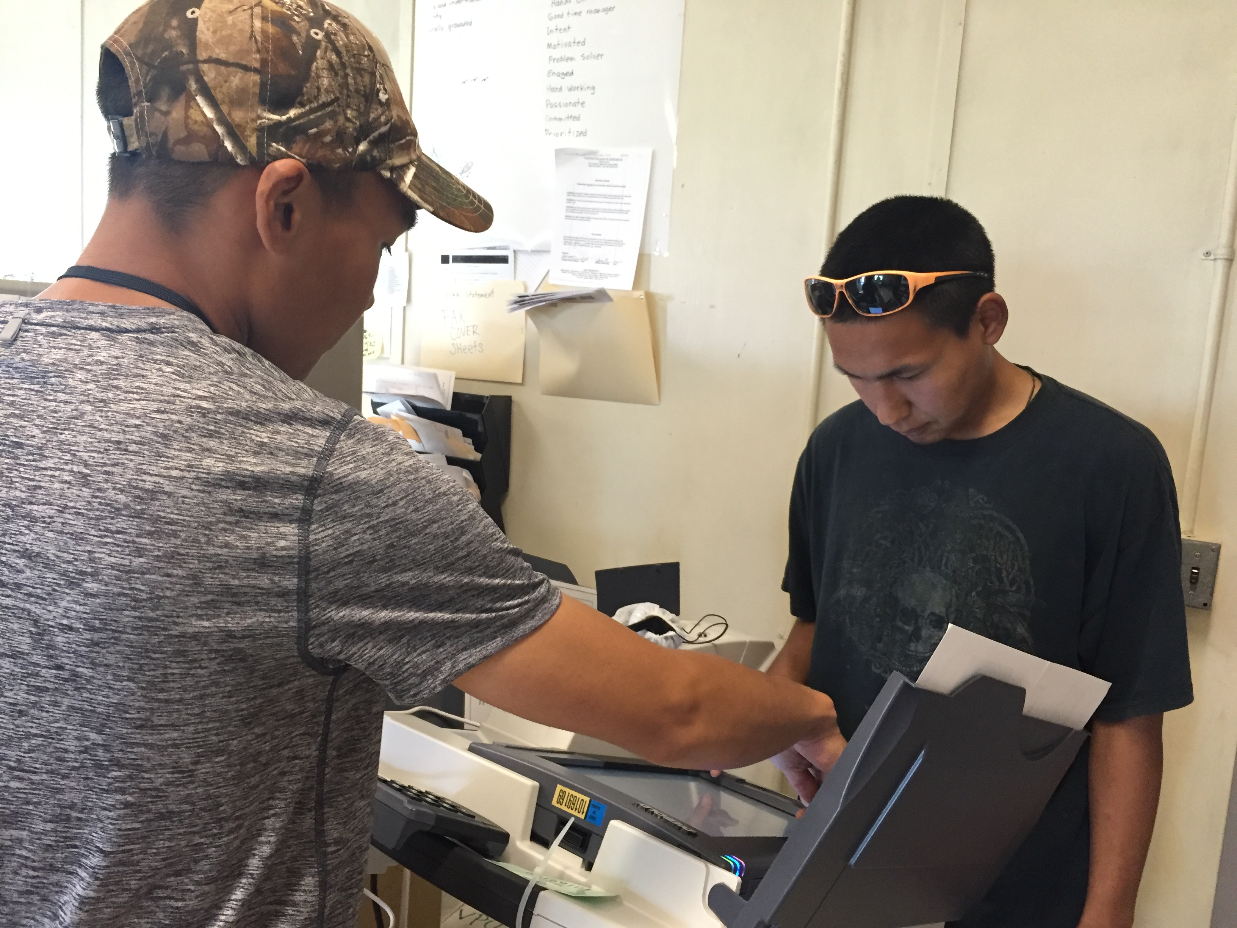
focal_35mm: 29
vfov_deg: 48.2
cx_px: 618
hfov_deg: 61.7
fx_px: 1036
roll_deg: -5.4
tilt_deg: -6.9
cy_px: 464
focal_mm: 4.15
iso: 200
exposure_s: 1/30
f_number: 2.2
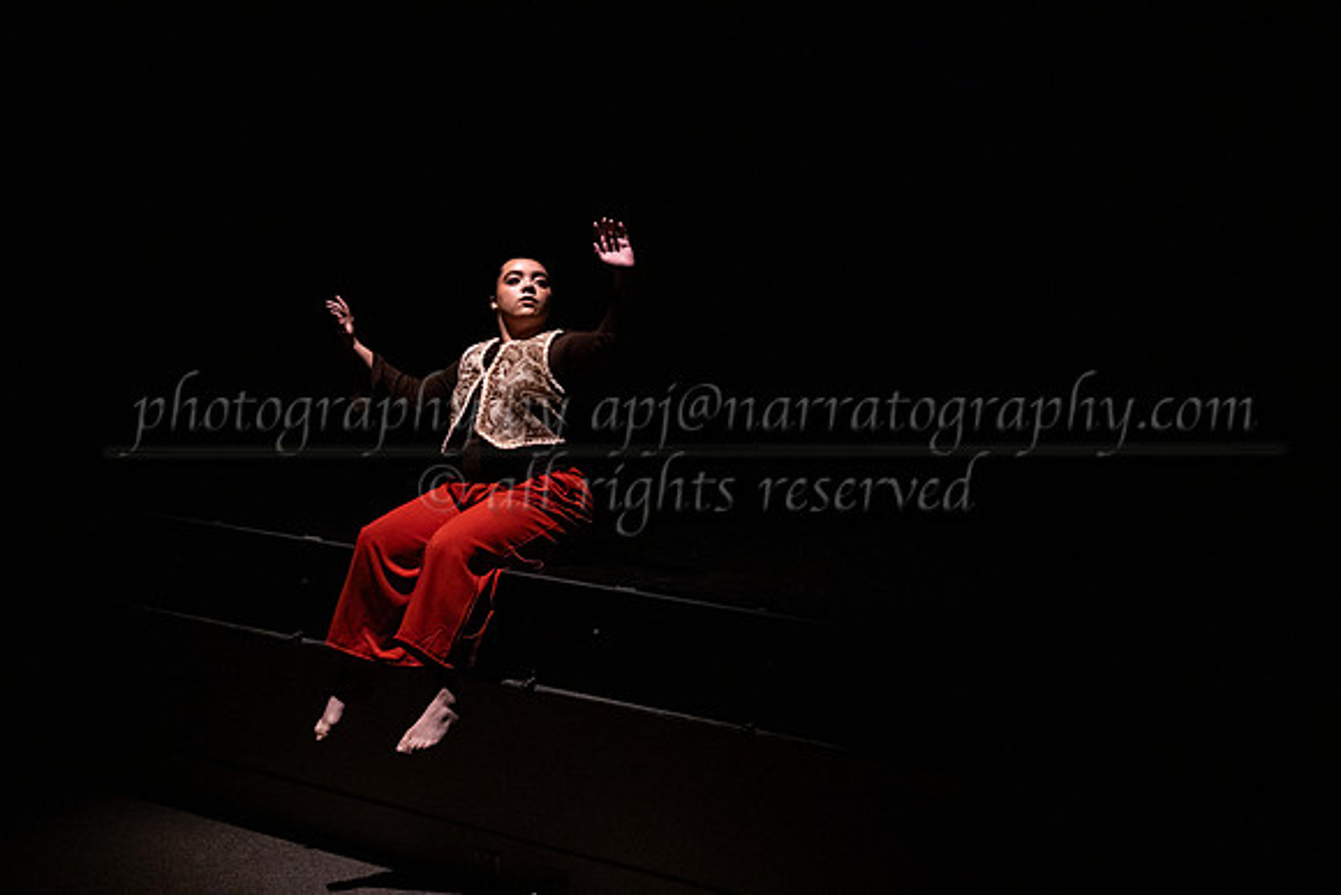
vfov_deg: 18.2
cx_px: 670
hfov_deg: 27.0
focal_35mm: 75
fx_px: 2794
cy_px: 448
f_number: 4.5
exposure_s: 1/400
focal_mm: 75
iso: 4000
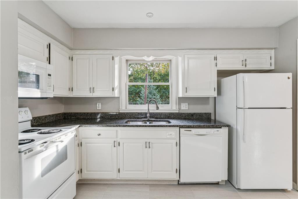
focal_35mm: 17
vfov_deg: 70.7
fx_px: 140
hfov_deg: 93.6
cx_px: 149
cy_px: 100
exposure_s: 1/8
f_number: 11
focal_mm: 16.9
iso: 400
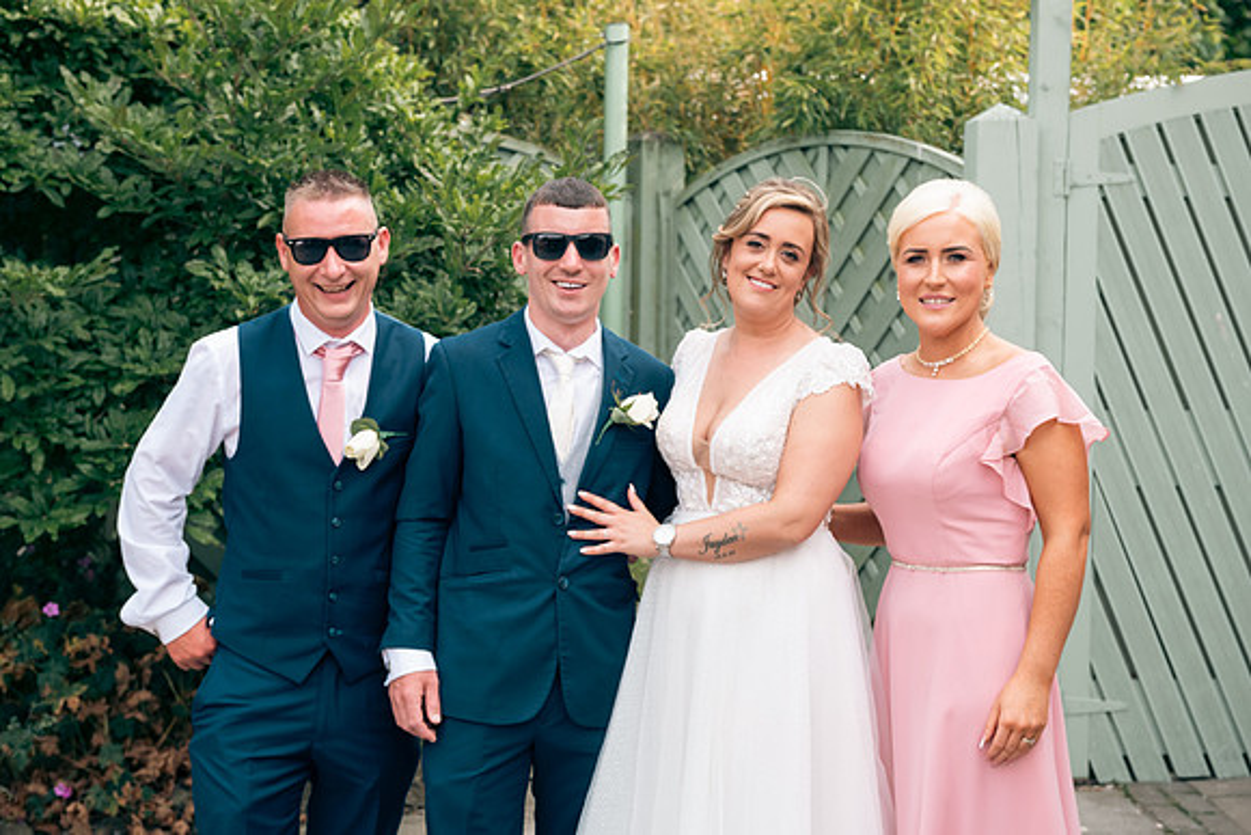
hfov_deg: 32.4
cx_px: 626
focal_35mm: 62
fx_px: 2155
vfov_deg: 21.9
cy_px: 418
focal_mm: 62
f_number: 6.3
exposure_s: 1/160
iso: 160
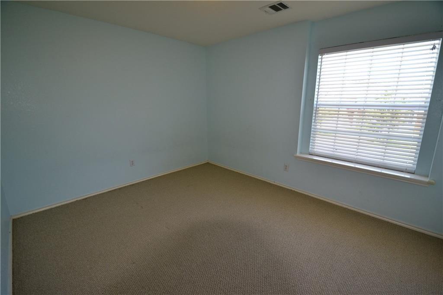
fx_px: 185
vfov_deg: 77.3
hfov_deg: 100.4
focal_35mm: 15
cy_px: 148
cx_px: 222
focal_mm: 10
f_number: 4
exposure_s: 1/125
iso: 400
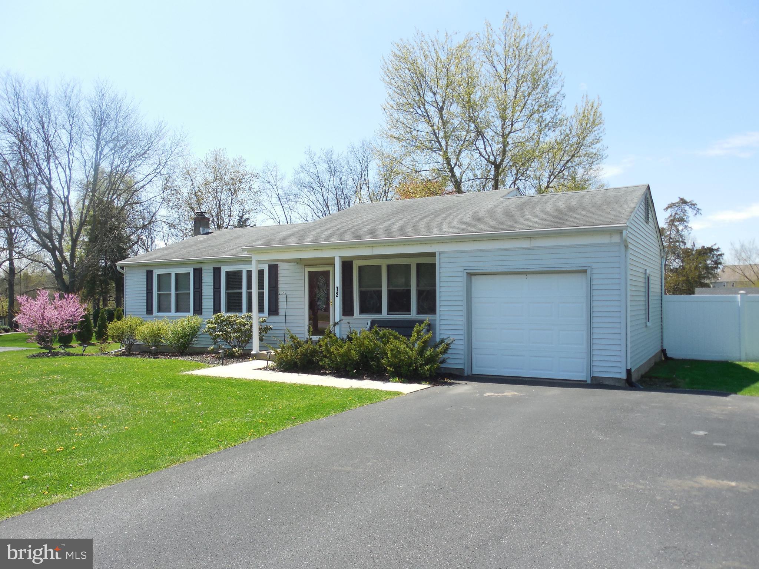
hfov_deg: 63.4
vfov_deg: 49.7
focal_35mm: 28
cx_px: 380
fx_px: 614
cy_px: 284
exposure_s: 1/640
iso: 125
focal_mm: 5
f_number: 3.5
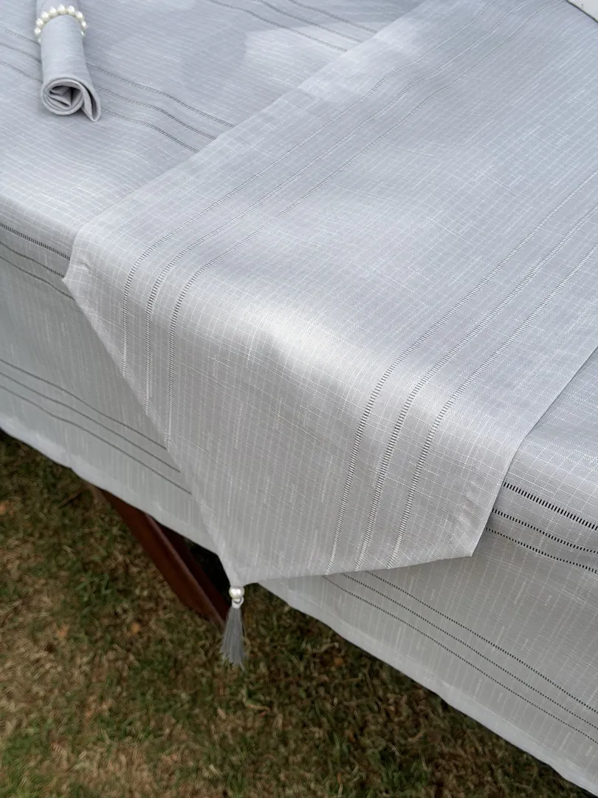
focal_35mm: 48
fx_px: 1106
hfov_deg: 30.3
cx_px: 299
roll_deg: -3.2
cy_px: 399
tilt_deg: -43.5
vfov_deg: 39.7
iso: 64
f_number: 1.78
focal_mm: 6.76
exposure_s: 1/1377
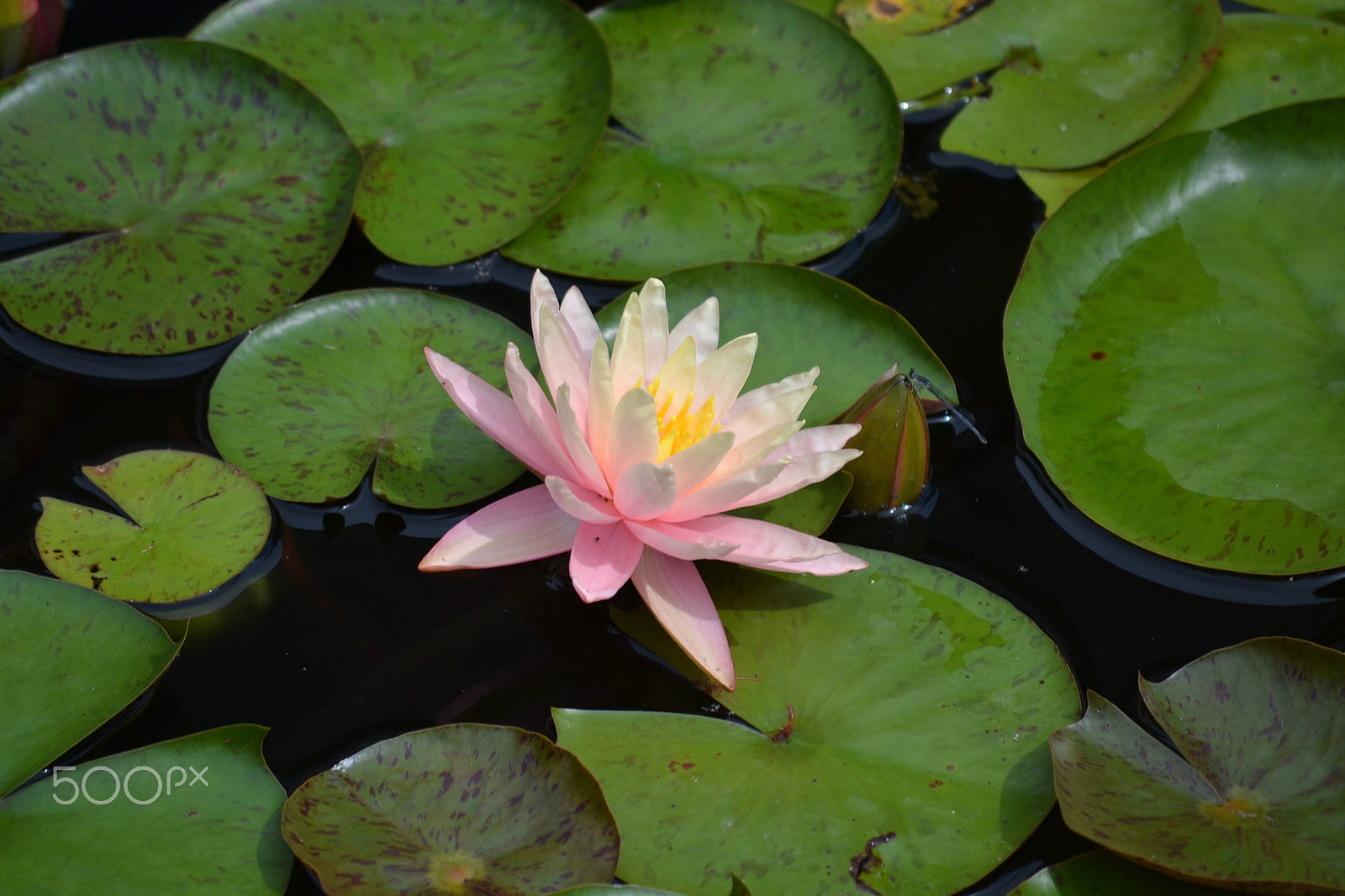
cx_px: 672
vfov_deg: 4.6
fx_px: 11205
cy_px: 448
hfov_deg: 6.9
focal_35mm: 300
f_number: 5.6
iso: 160
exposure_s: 1/500
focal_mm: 200
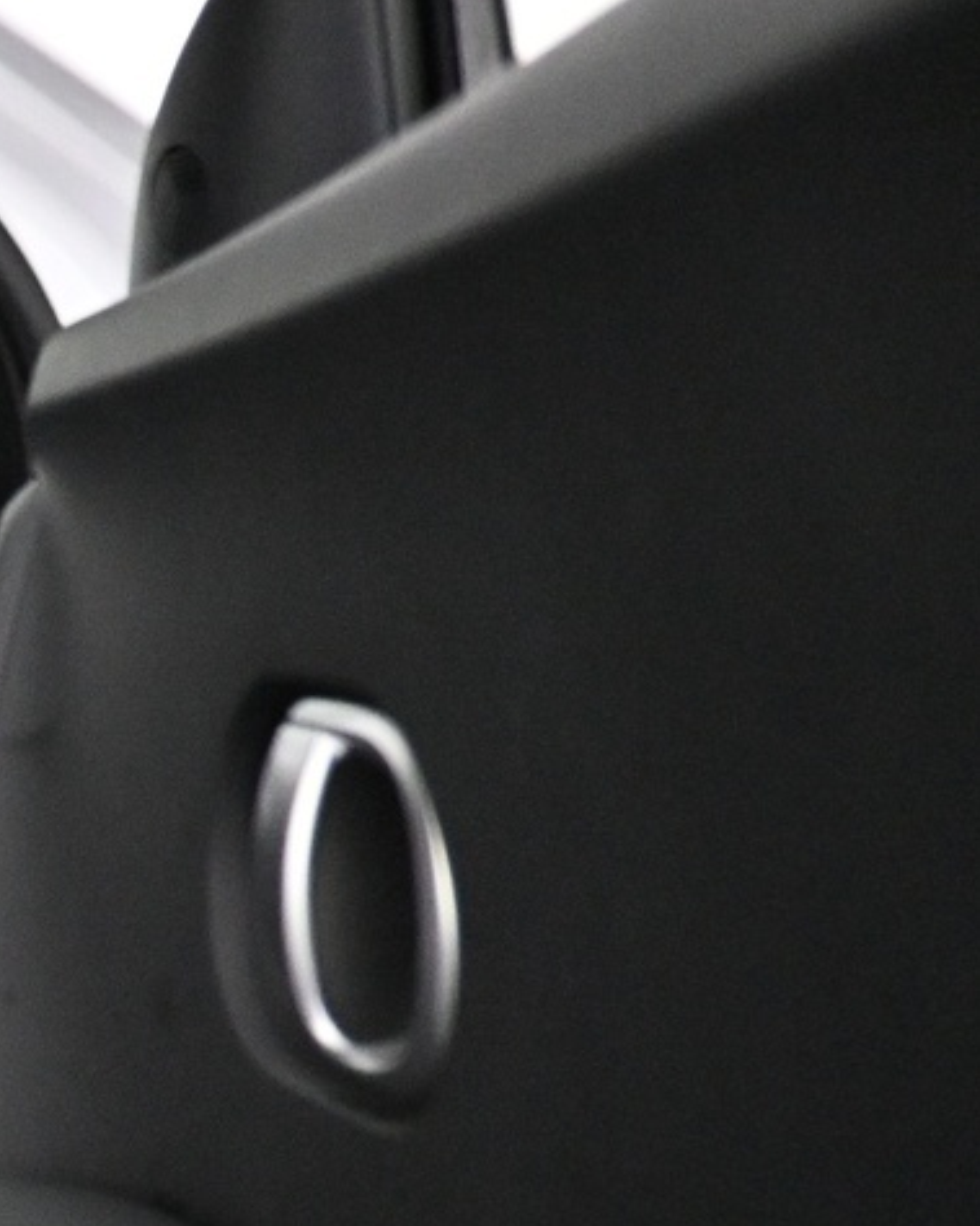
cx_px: -1109
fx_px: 2793
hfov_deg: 15.1
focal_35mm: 77
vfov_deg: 24.5
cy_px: 892
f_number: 3.5
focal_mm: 16
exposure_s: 1/100
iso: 4000
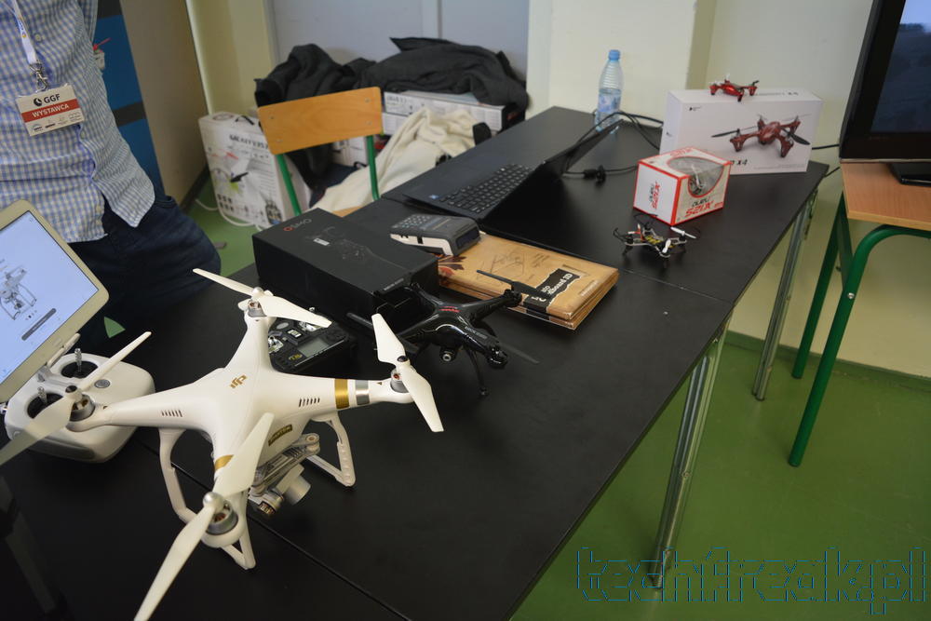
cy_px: 310
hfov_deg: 67.4
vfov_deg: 47.9
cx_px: 466
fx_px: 698
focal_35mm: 27
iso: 800
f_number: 4
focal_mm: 18
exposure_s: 1/60
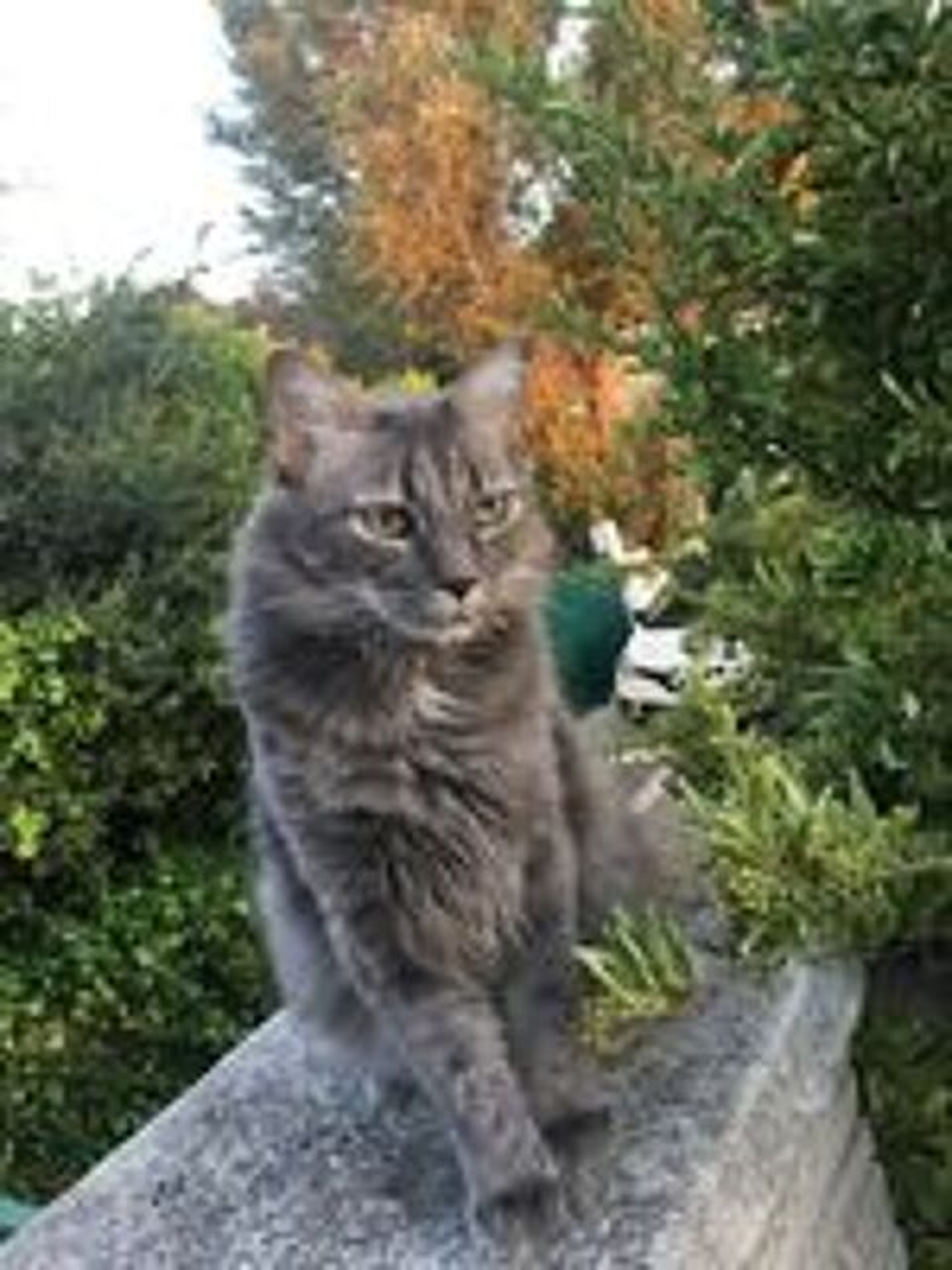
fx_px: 1063
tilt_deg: -1.9
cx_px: 476
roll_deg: +18.9
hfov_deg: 48.2
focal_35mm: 29
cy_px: 635
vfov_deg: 61.7
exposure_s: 1/33
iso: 32
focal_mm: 4.15
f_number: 2.2
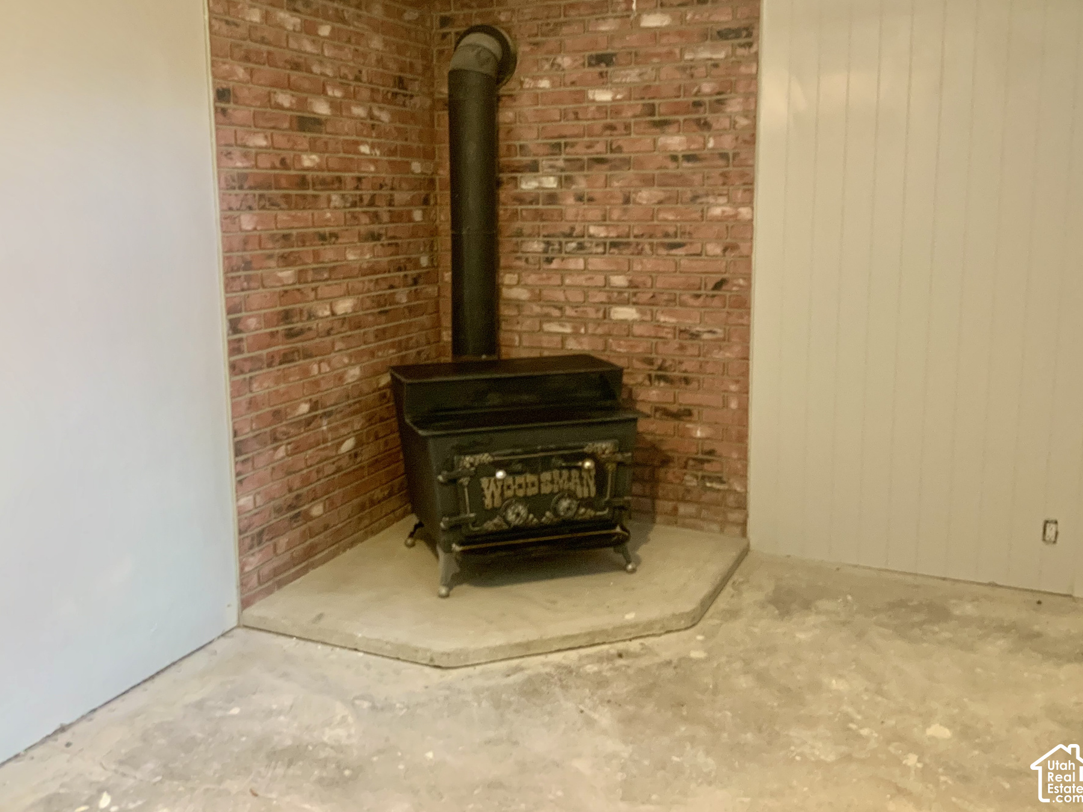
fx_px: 1032
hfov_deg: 55.3
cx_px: 494
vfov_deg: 42.9
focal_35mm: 33
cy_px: 354
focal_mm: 3
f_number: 1.8
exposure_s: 1/60
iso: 200
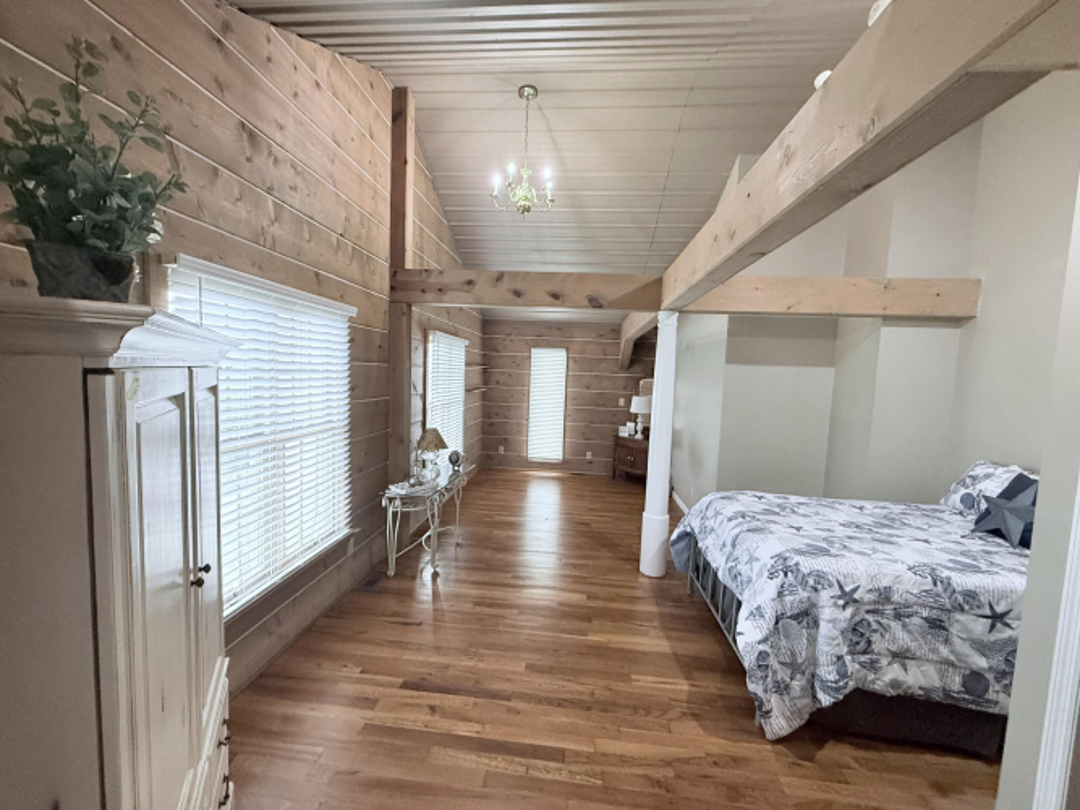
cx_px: 540
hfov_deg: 102.1
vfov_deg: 85.7
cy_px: 405
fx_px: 437
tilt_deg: -4.3
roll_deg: -1.8
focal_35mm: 14
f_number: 2.2
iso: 250
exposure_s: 1/60
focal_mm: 2.22
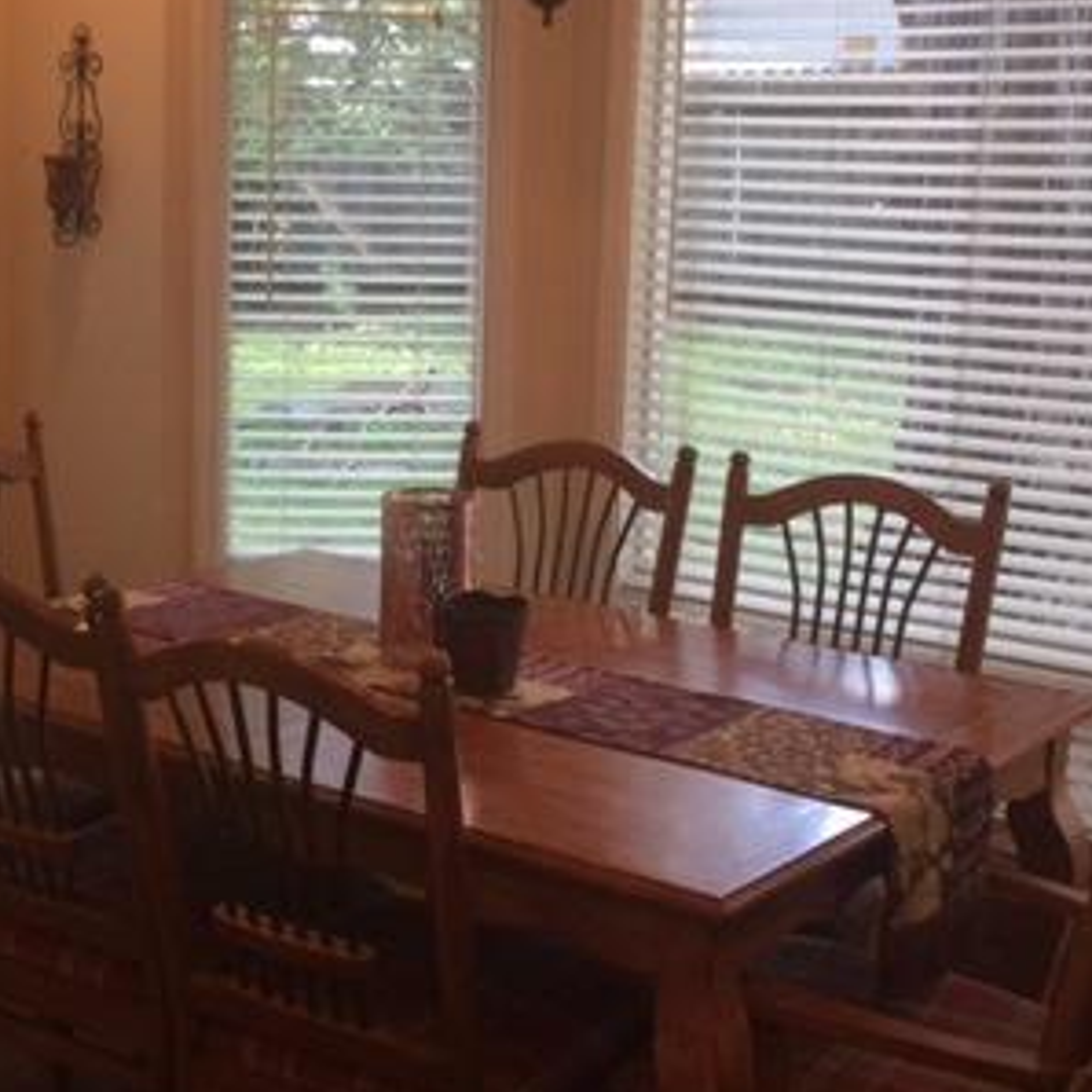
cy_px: 432
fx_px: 1963
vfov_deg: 31.0
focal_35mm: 55
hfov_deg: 30.9
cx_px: 366
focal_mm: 4.15
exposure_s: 1/30
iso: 40
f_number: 2.2
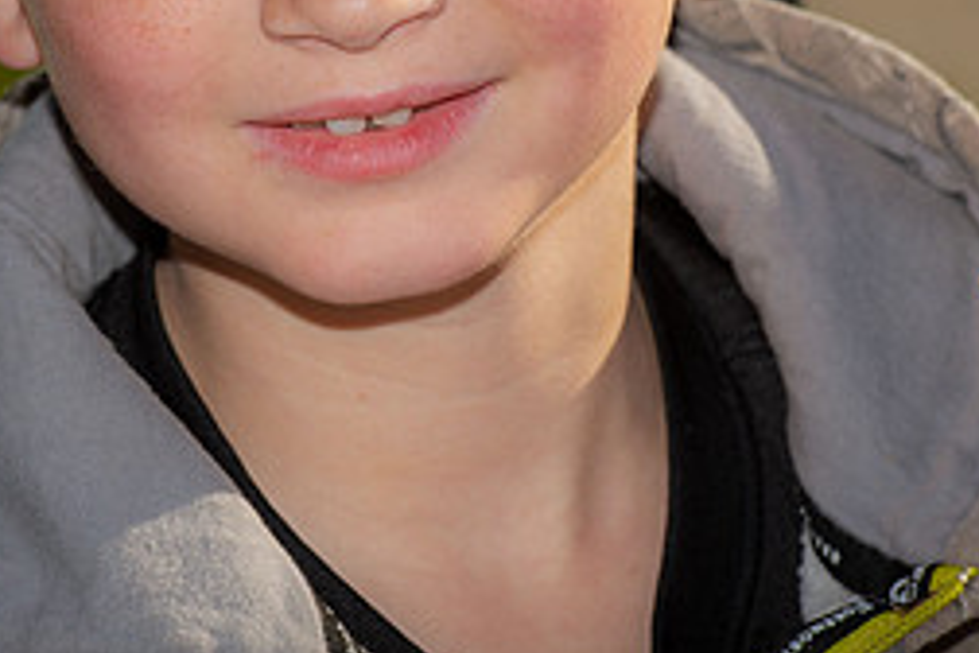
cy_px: 23
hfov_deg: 4.5
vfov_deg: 3.0
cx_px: 354
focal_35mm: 460
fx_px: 12508
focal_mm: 200
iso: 50
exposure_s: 1/160
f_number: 8
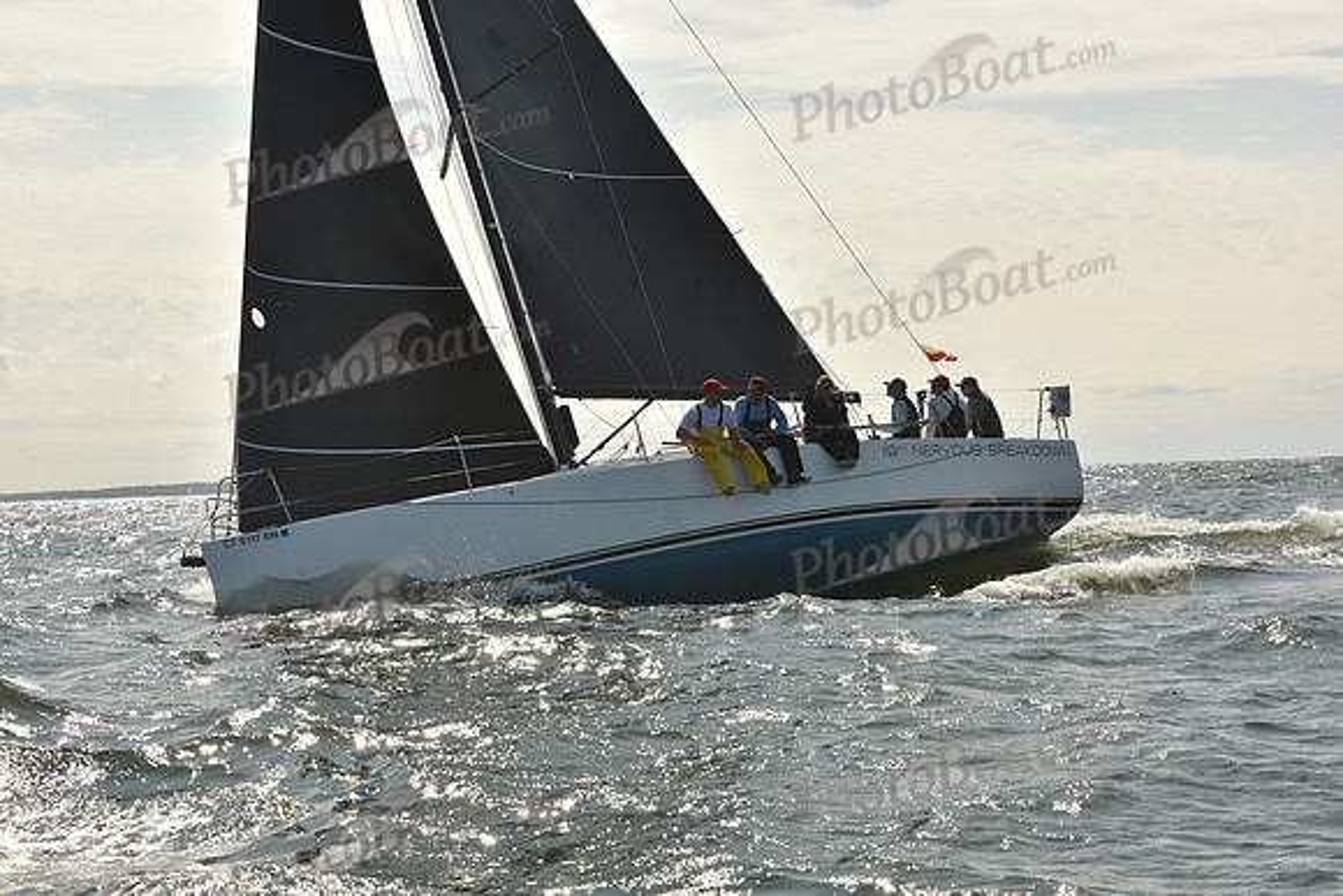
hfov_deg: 28.8
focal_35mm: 70
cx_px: 672
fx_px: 2612
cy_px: 448
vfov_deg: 19.5
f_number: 11
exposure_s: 1/800
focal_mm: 70
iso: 250
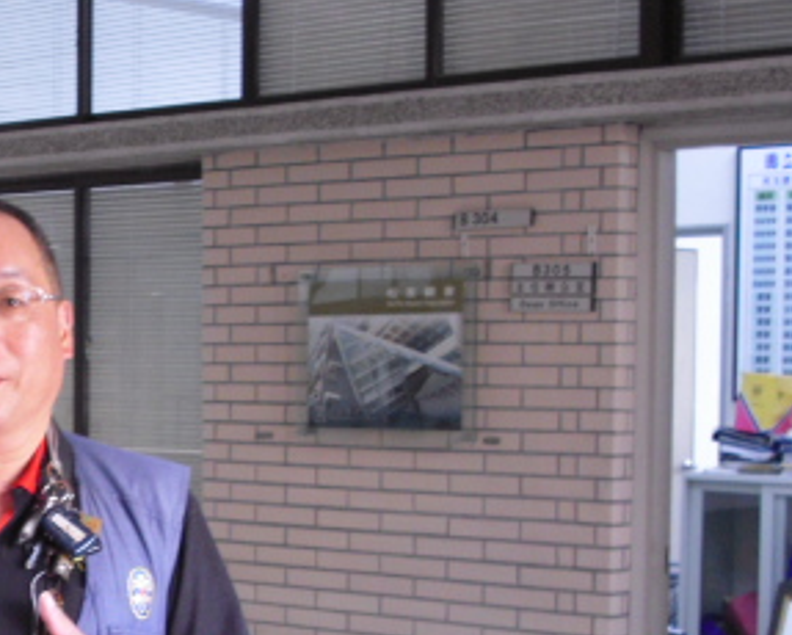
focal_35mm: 100
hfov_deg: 18.6
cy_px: 555
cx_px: -25
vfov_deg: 15.3
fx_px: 2346
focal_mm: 7.6
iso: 200
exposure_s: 1/15
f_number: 3.1
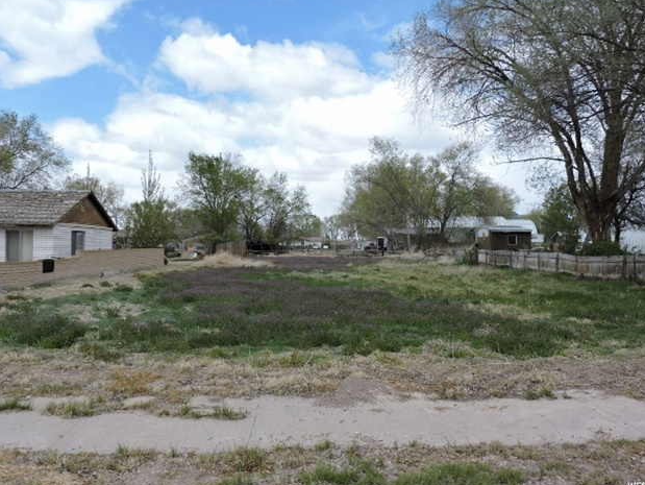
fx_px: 578
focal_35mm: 31
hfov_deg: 58.3
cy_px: 240
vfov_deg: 45.5
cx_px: 332
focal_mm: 5.4
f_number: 3.1
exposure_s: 1/1000
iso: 100
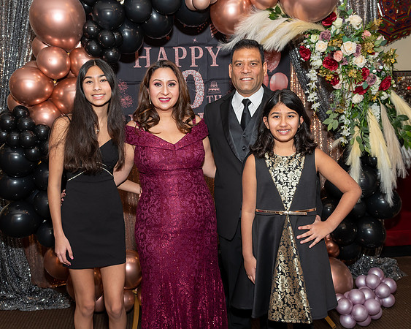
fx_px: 480
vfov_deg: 37.8
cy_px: 164
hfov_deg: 46.4
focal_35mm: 39
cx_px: 201
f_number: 5.6
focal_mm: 23
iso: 400
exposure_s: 1/250
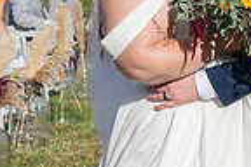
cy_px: 29
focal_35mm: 141
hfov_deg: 14.1
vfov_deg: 9.7
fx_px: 983
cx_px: 307
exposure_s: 1/8000
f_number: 5
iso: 400
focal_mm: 35
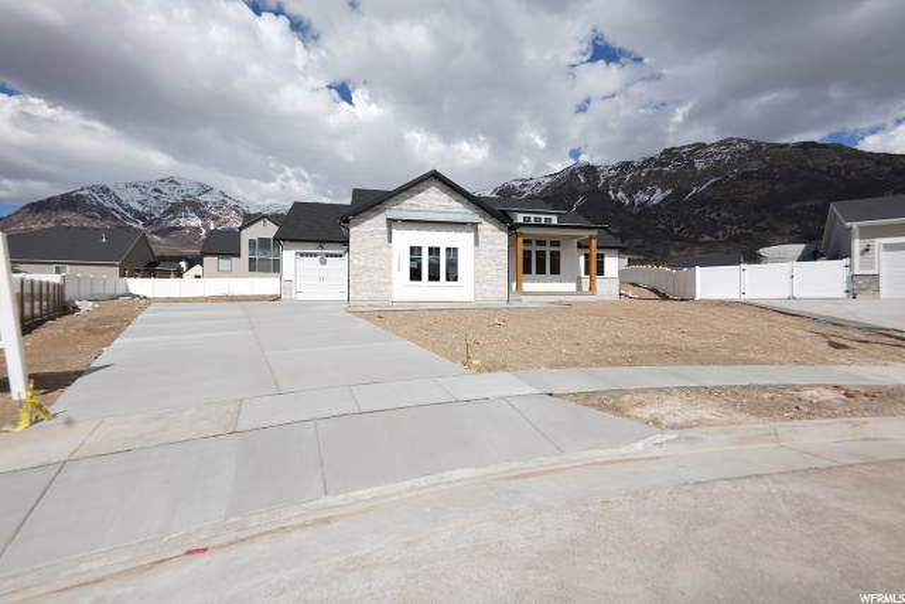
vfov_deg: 81.2
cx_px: 452
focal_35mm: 14
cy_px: 302
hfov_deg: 104.2
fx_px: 352
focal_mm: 14
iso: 50
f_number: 6.3
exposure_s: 1/400
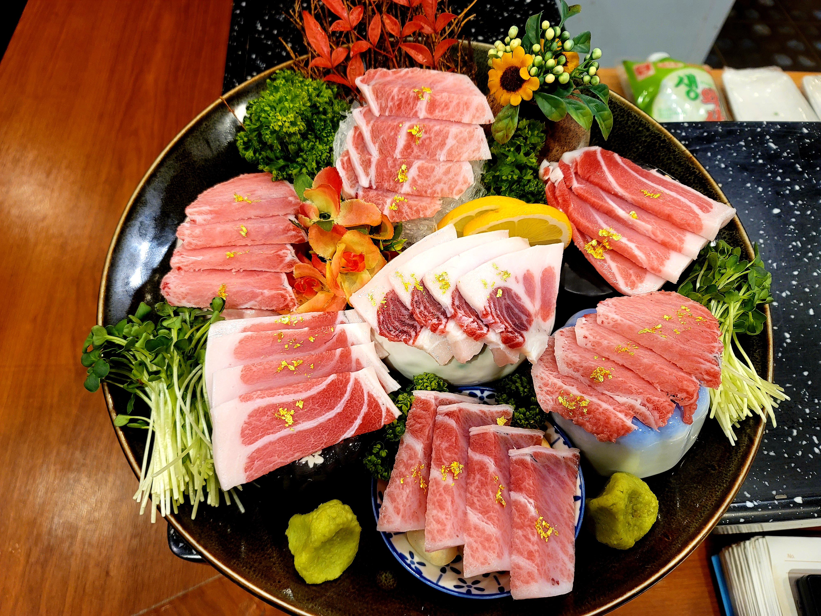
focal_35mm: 25
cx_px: 410
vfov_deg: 54.9
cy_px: 308
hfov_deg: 69.4
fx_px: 593
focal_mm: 7
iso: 250
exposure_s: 1/59.2
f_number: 1.8
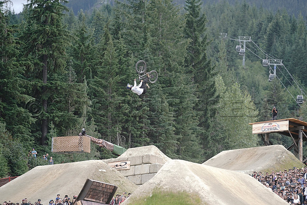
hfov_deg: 10.3
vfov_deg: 6.9
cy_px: 102
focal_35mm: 200
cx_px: 154
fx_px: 1706
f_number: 2.8
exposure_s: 1/1000
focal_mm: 200
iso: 500
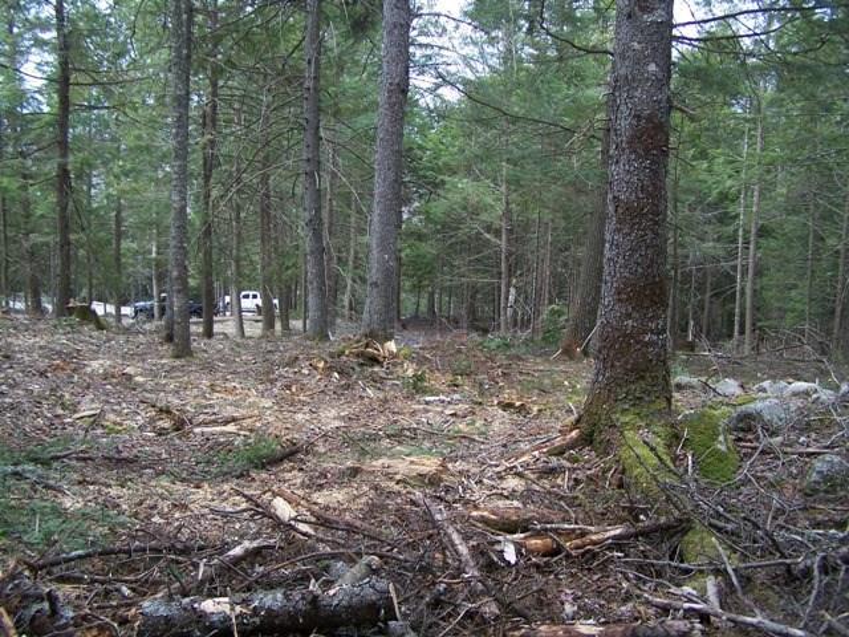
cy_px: 318
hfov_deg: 49.0
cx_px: 424
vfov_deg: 37.7
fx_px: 932
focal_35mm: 38
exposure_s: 1/125
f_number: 2.8
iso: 64
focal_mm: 6.3
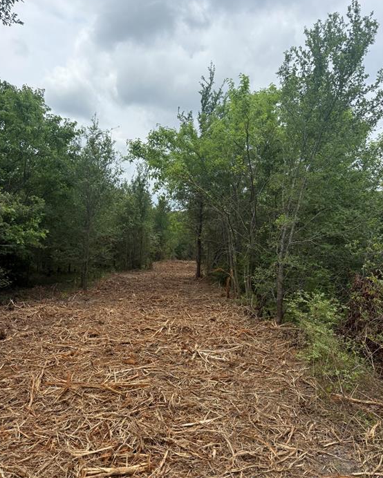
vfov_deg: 65.9
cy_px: 255
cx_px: 189
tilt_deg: -3.2
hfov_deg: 55.0
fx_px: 368
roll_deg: -4.6
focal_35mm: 26
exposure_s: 1/4975
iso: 100
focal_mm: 6.76
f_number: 1.78
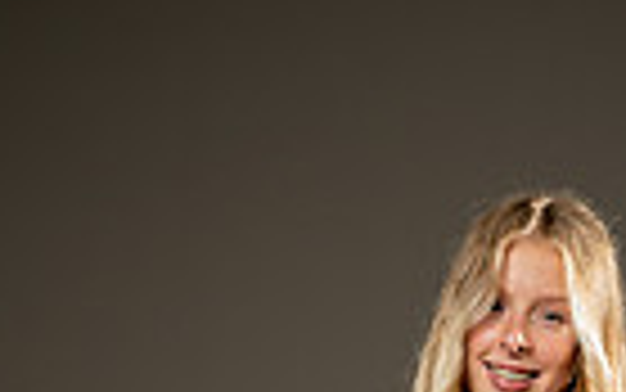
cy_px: 996
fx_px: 3482
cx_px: 360
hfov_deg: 10.3
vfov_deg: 6.1
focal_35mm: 204
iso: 100
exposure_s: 1/250
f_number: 4.5
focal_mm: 62
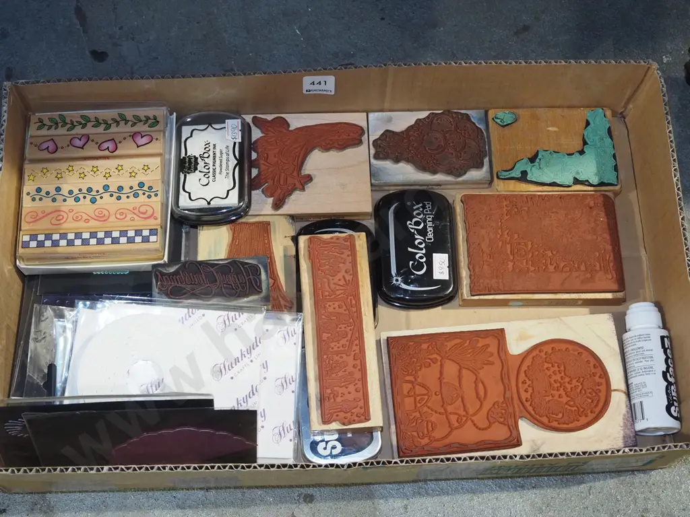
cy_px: 258
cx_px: 345
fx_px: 1037
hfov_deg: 36.8
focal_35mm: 52
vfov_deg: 28.0
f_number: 5.6
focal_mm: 26
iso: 2000
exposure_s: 1/60
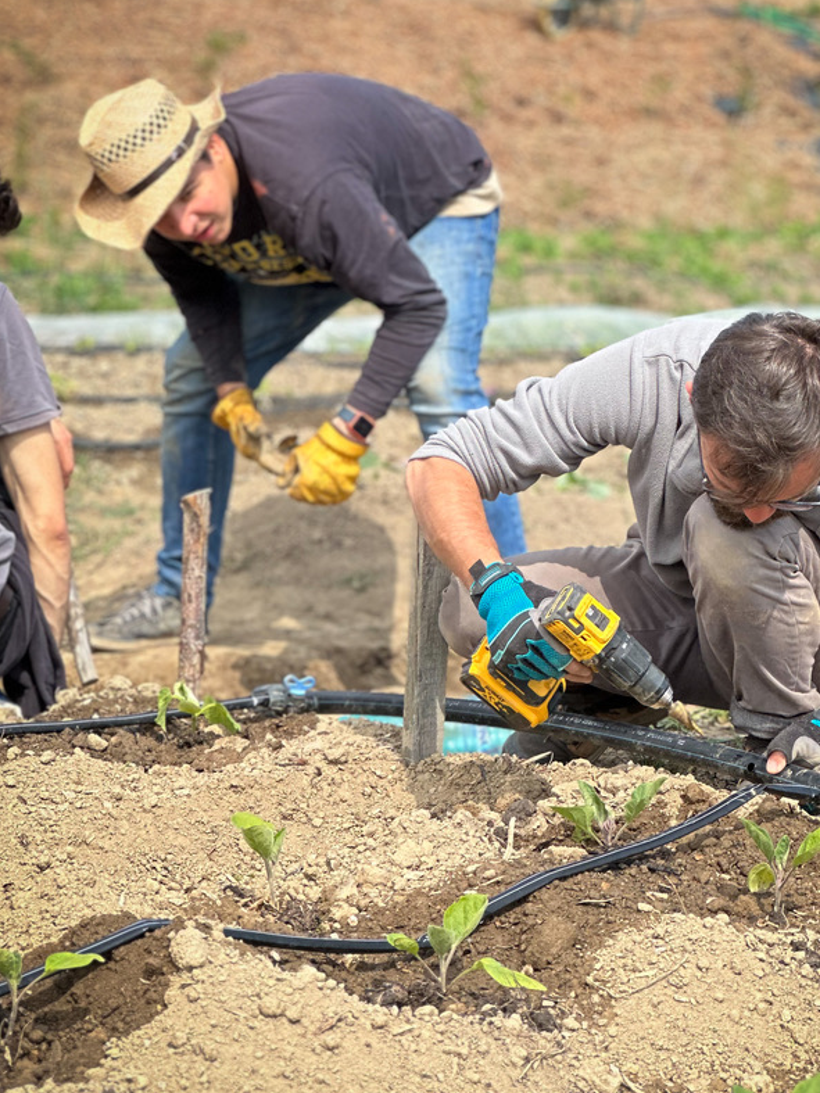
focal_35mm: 100
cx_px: 487
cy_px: 515
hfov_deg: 14.8
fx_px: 3158
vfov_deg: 19.6
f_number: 2.8
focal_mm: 9
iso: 32
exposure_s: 1/340
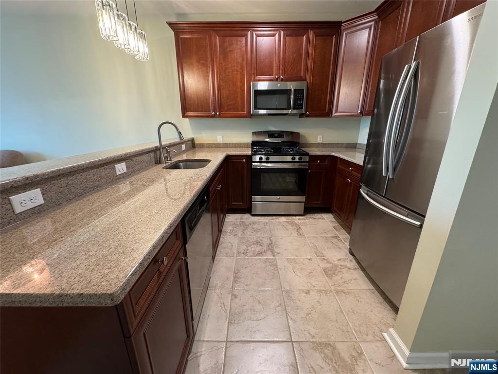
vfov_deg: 85.7
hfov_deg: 102.1
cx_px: 249
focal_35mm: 14
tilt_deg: -17.2
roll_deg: +0.5
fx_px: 201
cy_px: 187
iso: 400
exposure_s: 1/60
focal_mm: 2.22
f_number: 2.2
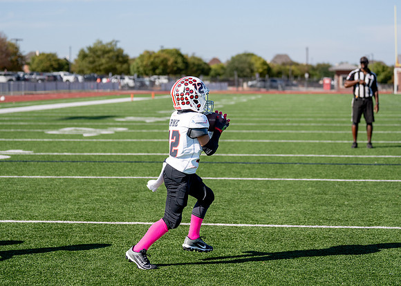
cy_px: 115
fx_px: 1023
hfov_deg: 22.2
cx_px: 207
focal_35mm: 90
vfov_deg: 15.9
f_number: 2.8
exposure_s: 1/6400
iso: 320
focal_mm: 70
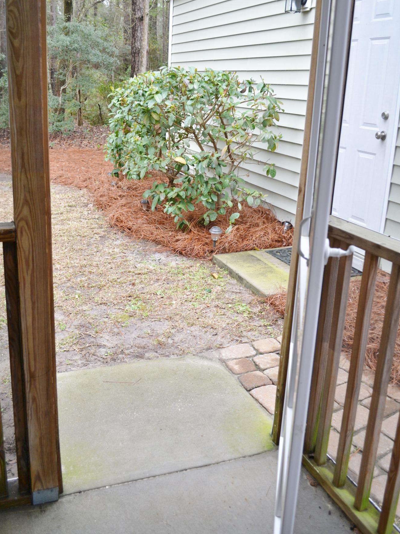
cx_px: 201
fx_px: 508
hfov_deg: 42.9
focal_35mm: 33
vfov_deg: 55.2
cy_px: 239
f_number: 5.6
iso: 320
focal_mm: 20
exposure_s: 1/125
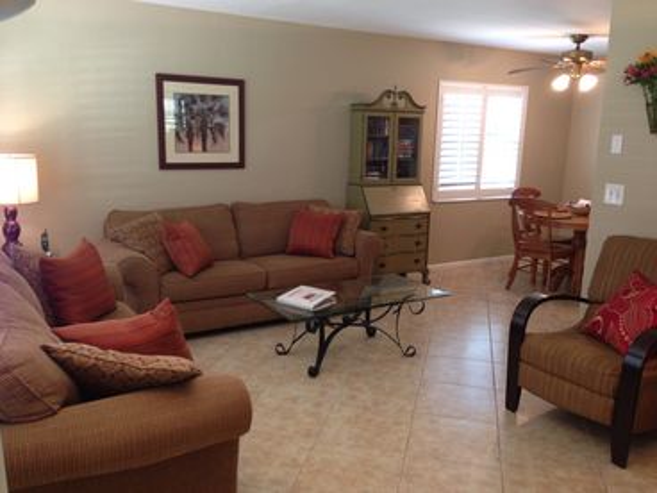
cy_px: 246
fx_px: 626
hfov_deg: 55.4
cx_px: 328
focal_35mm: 33
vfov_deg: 42.9
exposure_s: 1/20
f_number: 2.4
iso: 80
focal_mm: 4.13
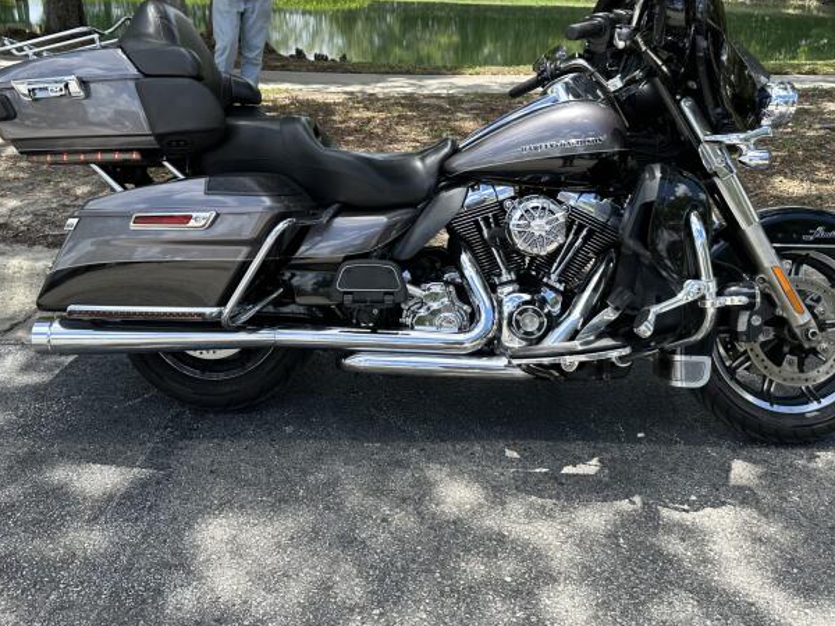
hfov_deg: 56.8
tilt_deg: -16.0
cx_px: 391
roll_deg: -0.2
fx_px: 772
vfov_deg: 43.6
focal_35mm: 32
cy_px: 213
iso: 80
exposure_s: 1/1171
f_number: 1.78
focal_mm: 6.86
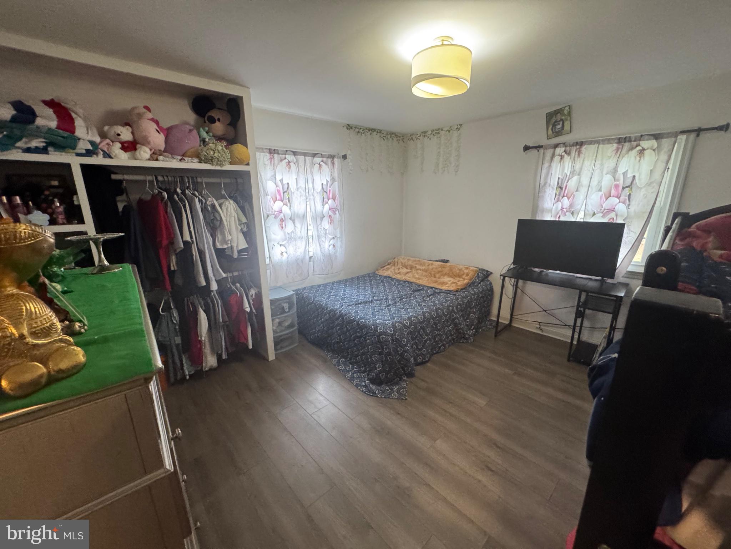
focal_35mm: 14
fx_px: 296
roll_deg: +0.0
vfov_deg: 85.7
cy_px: 274
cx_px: 366
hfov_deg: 102.1
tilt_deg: -14.8
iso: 640
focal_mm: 2.22
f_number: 2.2
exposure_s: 1/60
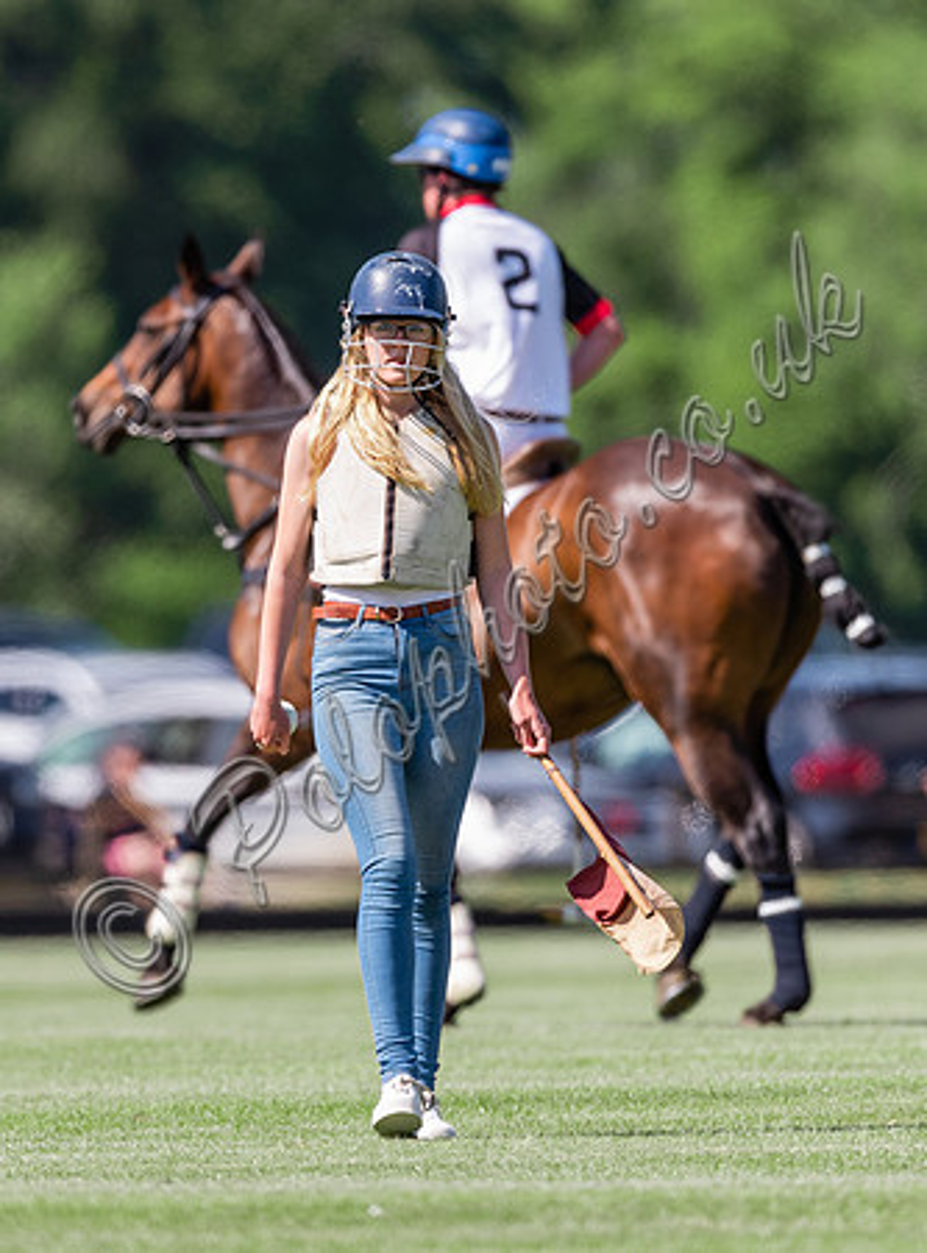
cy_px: 575
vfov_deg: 2.4
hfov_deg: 1.8
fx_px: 29439
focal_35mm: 817
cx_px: 390
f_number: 4
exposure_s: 1/2500
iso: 400
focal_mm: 500
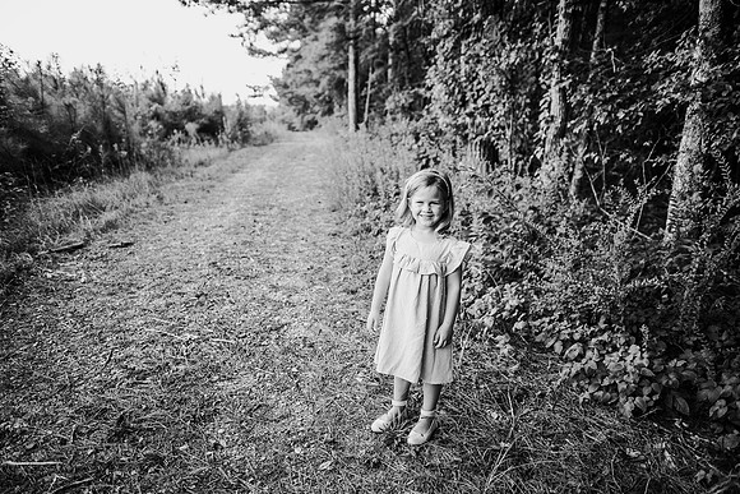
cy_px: 247
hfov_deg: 73.7
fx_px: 493
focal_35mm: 24
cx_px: 370
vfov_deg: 53.2
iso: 320
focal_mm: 24
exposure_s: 1/250
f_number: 2.2
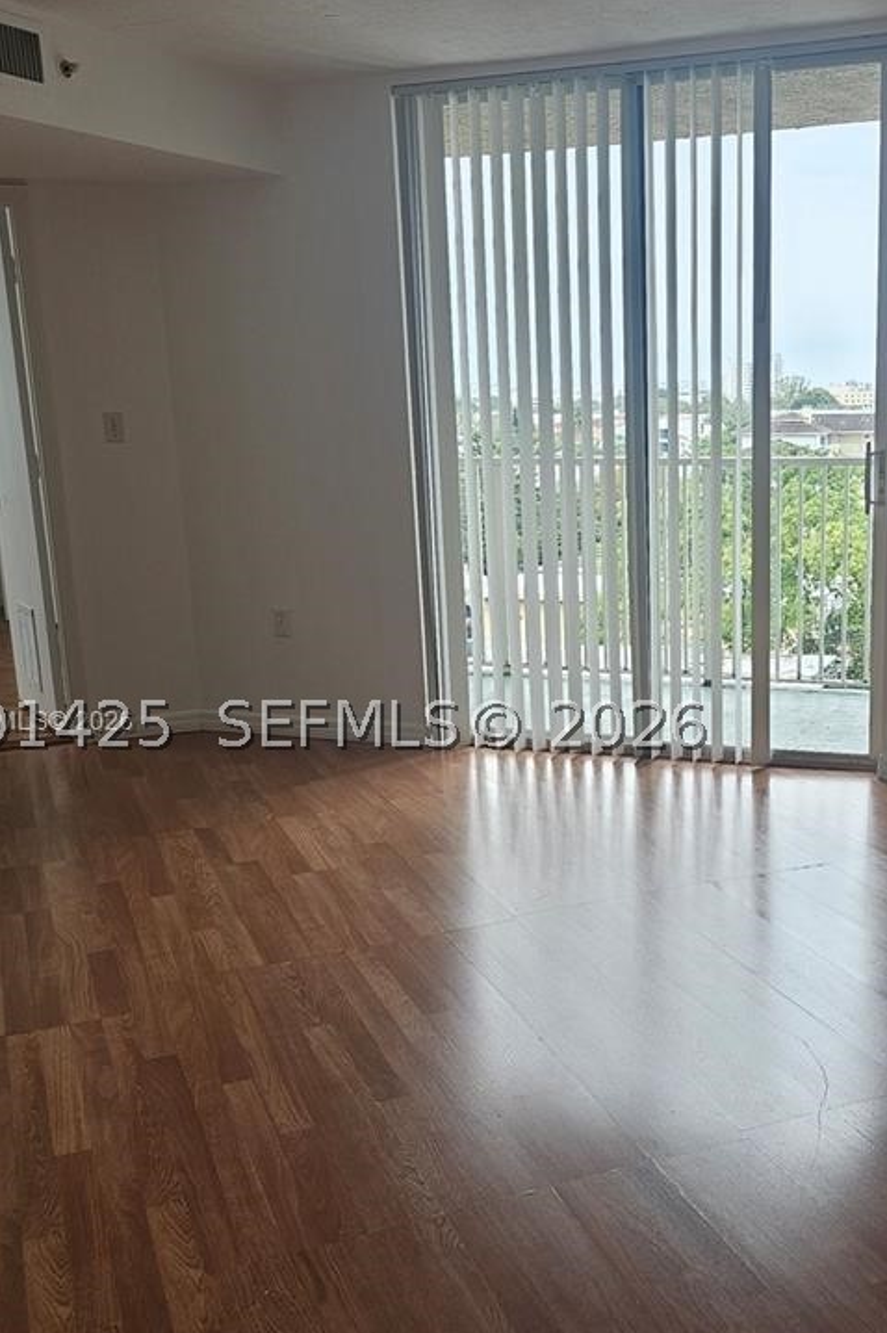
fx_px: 1480
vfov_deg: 48.4
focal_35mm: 40
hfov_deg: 32.9
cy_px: 724
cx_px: 625
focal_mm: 6.3
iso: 50
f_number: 1.7
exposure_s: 1/120
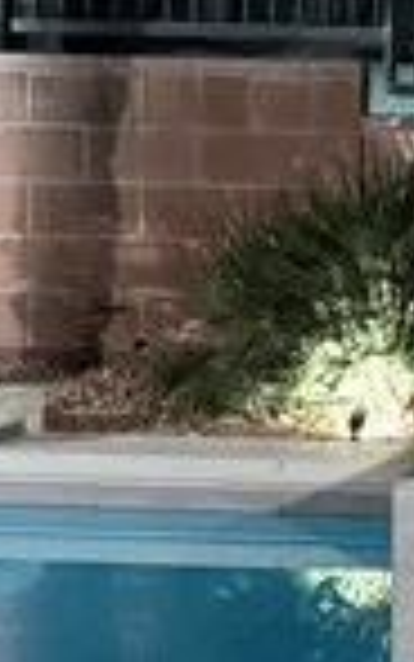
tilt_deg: -4.8
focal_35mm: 177
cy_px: 248
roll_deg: -1.6
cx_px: 891
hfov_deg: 7.1
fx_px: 3192
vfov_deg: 11.8
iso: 640
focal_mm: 6.76
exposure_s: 1/40
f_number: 1.78
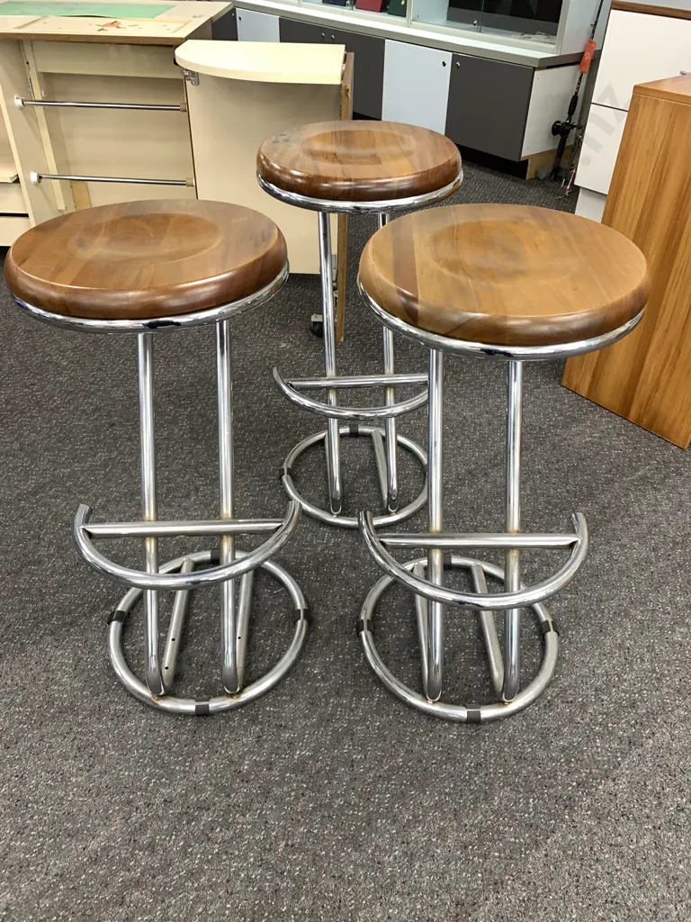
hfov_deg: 53.1
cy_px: 461
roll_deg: -1.3
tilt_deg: -38.4
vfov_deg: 67.3
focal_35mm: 26
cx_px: 346
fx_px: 692
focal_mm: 4.25
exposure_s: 1/50
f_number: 1.8
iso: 125
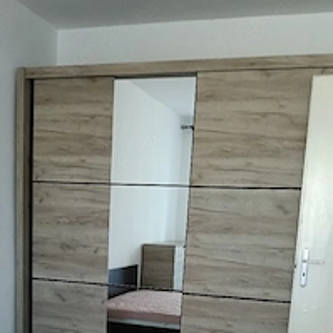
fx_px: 522
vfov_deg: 32.8
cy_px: 323
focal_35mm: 48
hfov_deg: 35.3
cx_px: 137
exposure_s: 1/25
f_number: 1.8
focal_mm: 3.98
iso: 800
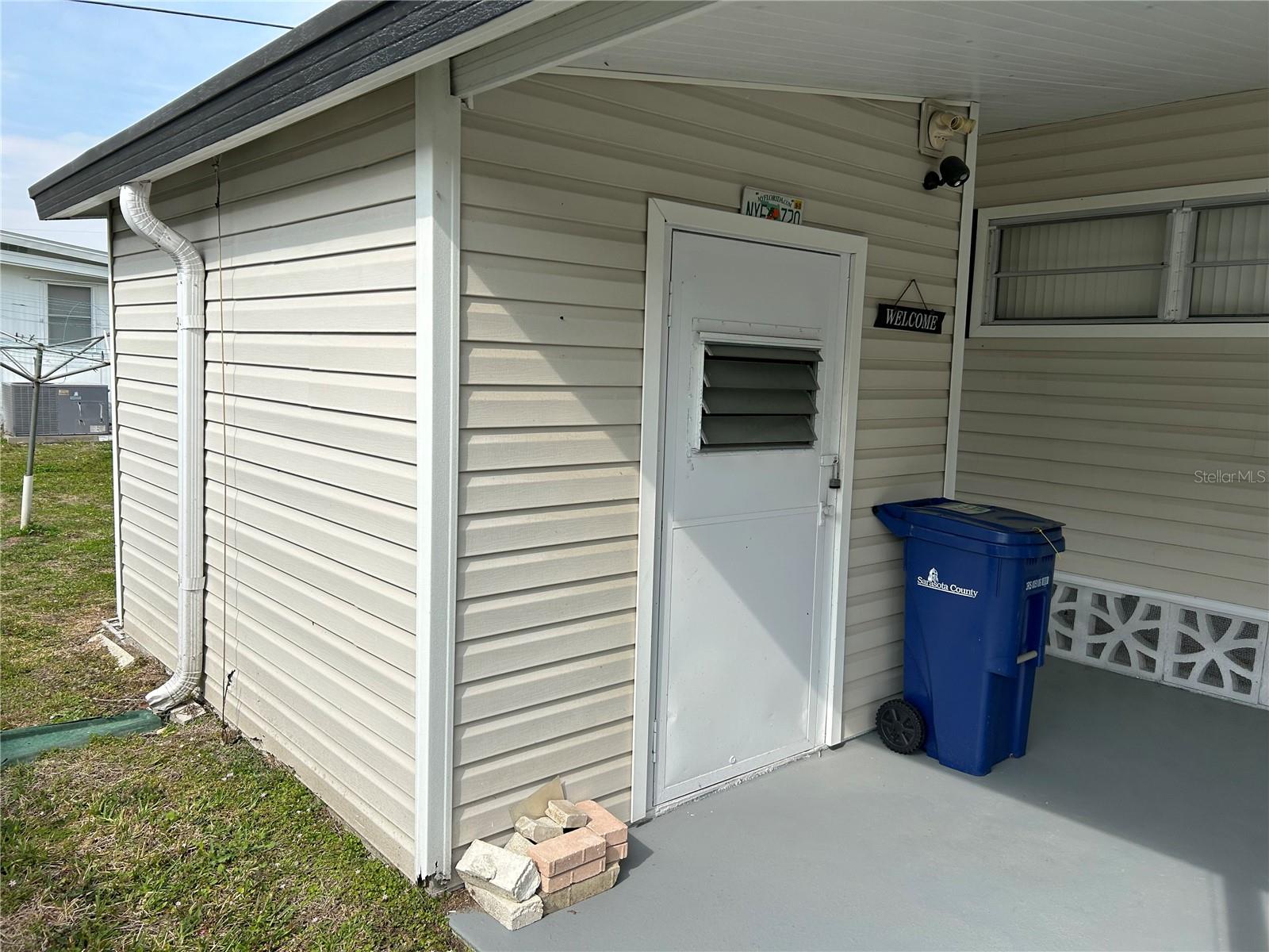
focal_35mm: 26
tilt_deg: -6.9
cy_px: 476
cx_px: 634
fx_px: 953
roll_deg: -2.3
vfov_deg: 53.1
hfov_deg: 67.3
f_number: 1.5
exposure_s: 1/4444
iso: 50
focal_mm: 5.7
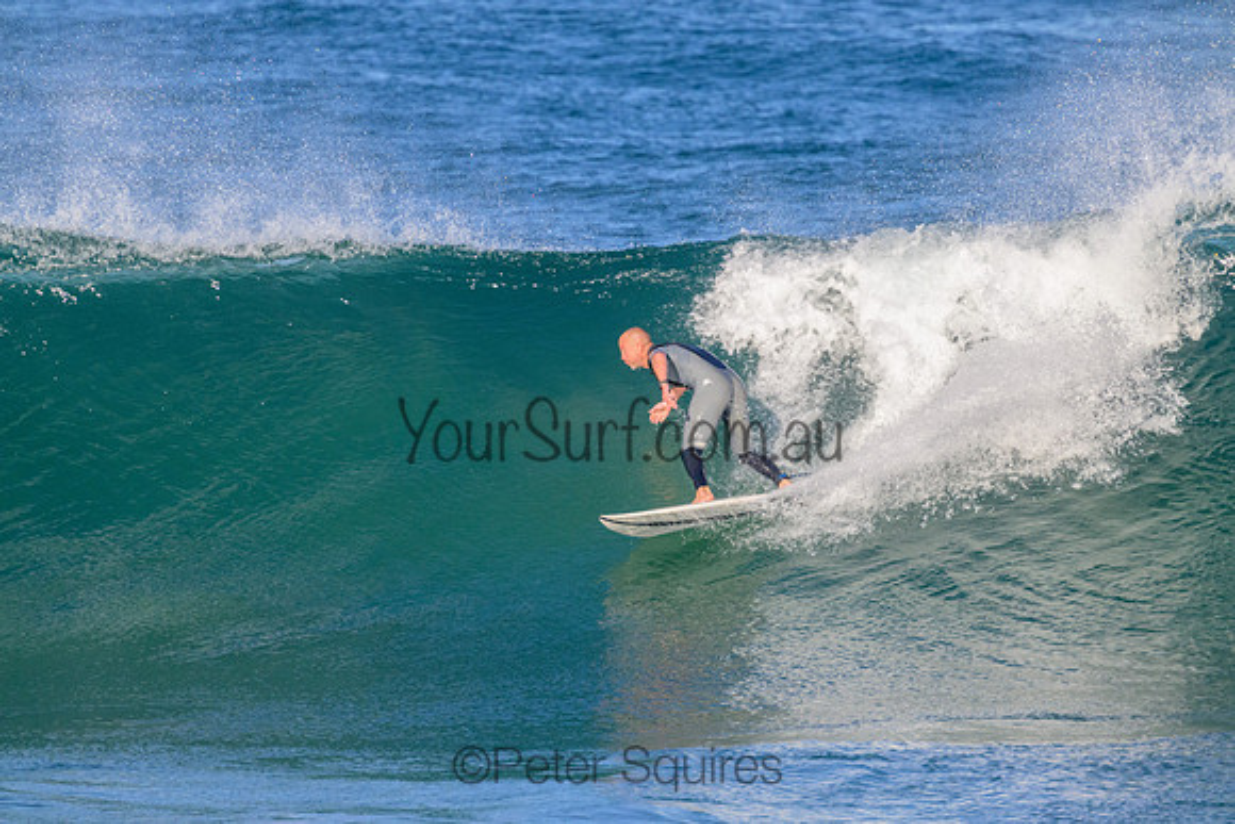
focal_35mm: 800
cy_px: 412
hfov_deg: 2.6
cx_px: 618
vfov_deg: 1.7
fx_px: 27450
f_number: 11
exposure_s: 1/2000
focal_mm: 800
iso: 1800
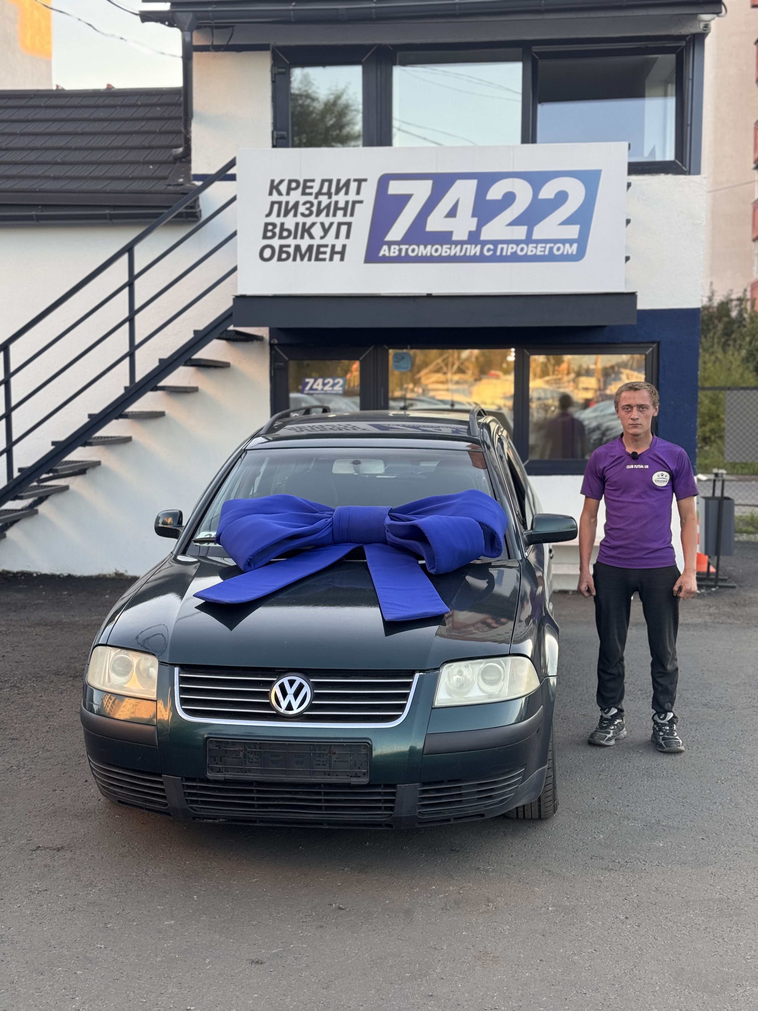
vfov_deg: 39.7
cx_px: 379
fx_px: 1401
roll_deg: +0.3
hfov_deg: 30.3
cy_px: 506
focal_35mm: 48
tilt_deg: -3.7
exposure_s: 1/207
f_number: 1.78
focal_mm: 6.76
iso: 50
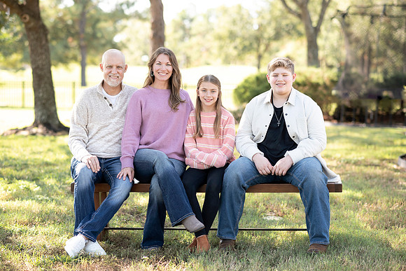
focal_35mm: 88
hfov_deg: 23.0
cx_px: 203
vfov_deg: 15.5
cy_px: 134
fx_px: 997
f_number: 2.5
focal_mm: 85
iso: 320
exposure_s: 1/800
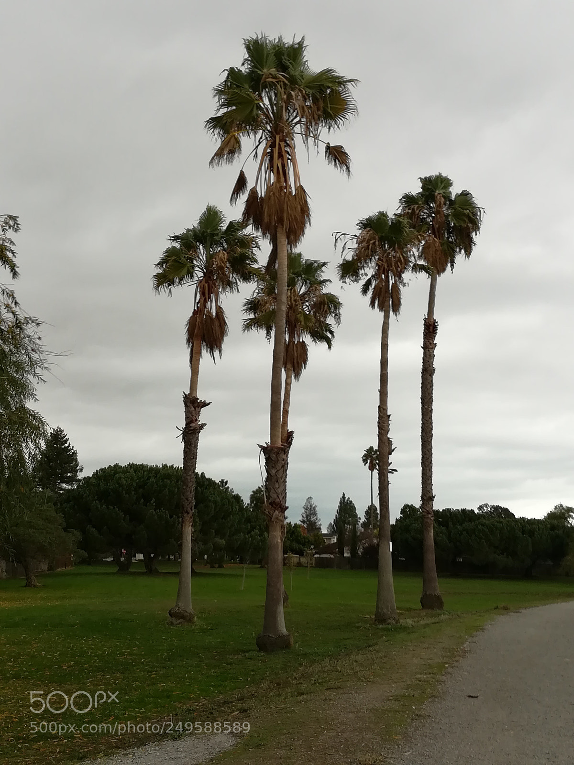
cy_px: 382
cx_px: 287
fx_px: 929
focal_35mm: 42
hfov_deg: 34.3
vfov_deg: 44.8
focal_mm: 3.83
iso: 64
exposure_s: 1/50
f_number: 2.2
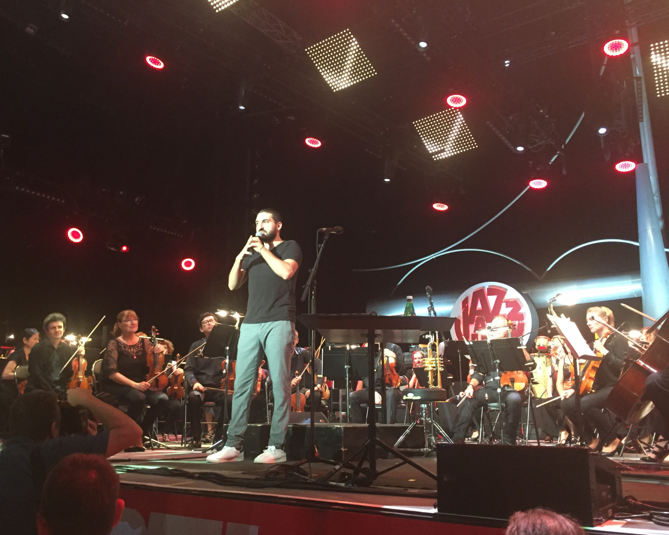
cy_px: 271
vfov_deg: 47.1
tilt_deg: +13.7
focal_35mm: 31
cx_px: 308
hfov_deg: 57.1
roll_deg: -1.2
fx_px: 614
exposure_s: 1/20
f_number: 2.2
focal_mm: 4.15
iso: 250
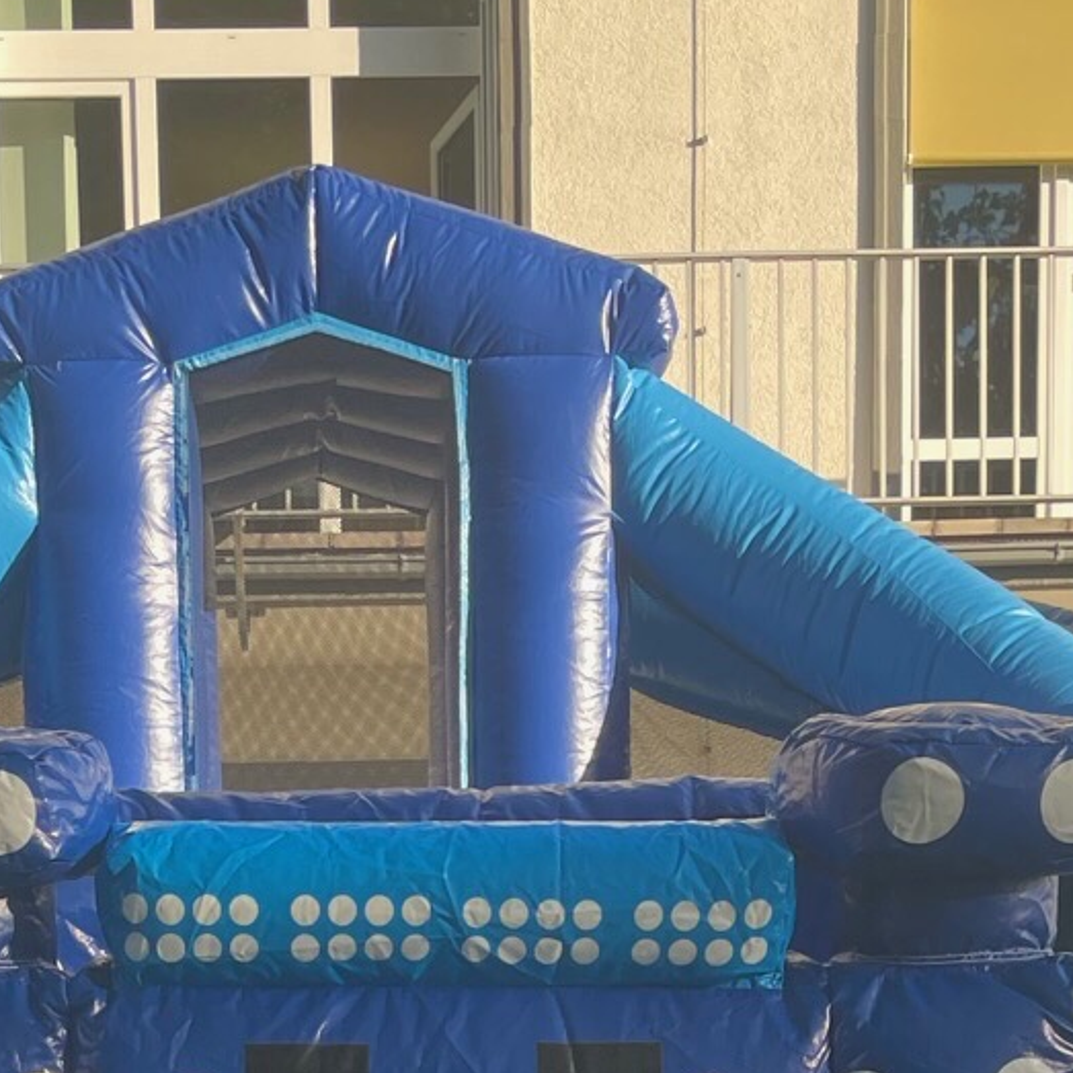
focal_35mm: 90
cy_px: 1970
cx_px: 336
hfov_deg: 19.2
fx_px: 3156
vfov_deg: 16.1
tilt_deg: -8.8
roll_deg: +1.4
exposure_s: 1/467
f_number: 1.6
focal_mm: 4.2
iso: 32
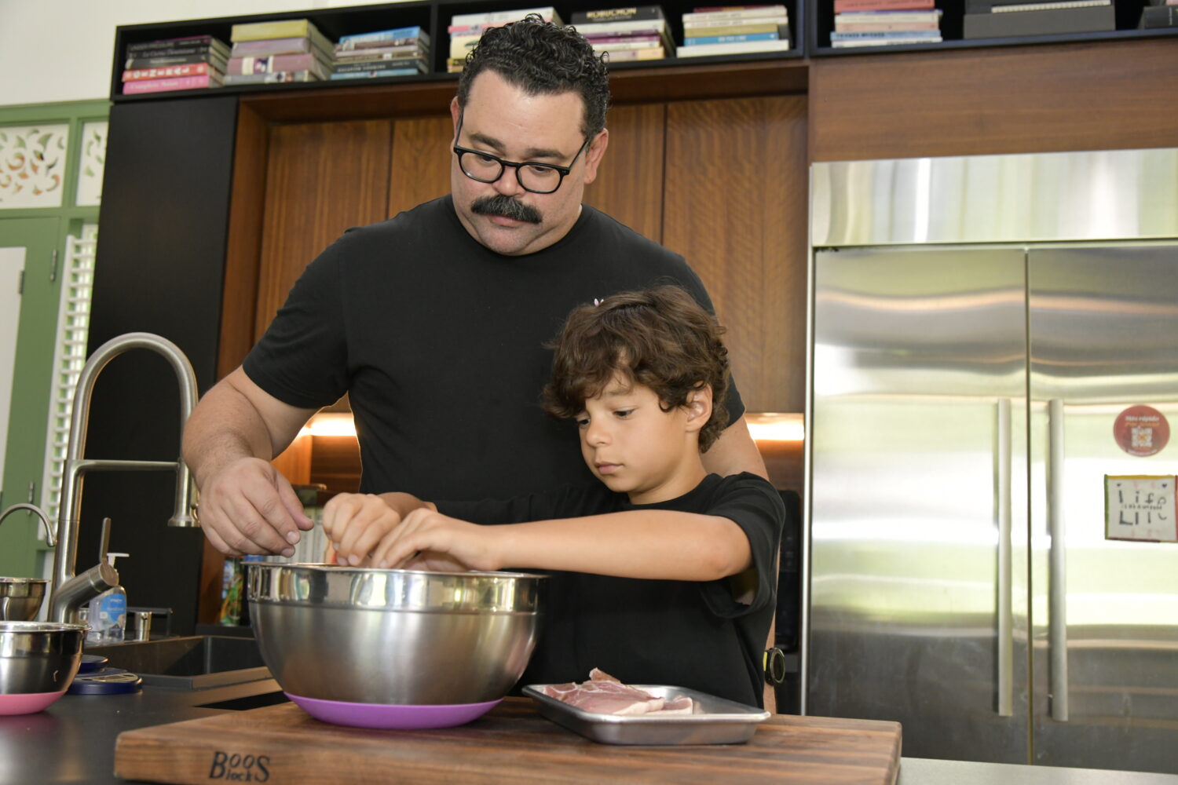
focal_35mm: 38
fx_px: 1243
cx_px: 589
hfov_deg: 50.7
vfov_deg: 35.1
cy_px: 392
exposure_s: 1/125
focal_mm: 38
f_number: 5
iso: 2000
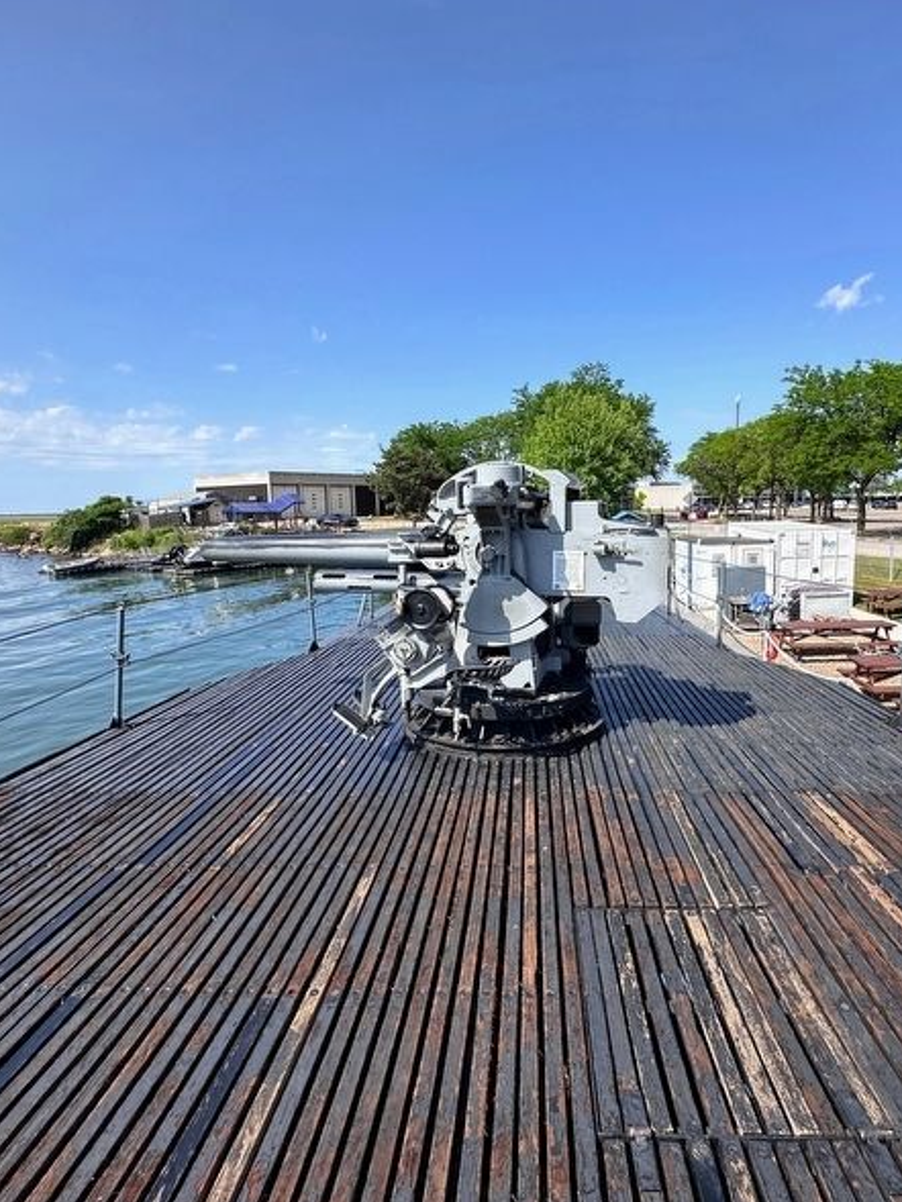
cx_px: 510
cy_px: 596
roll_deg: +0.8
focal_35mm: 19
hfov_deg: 68.4
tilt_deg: -8.0
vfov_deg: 84.7
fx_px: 660
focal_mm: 2.22
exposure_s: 1/1618
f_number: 2.2
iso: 50
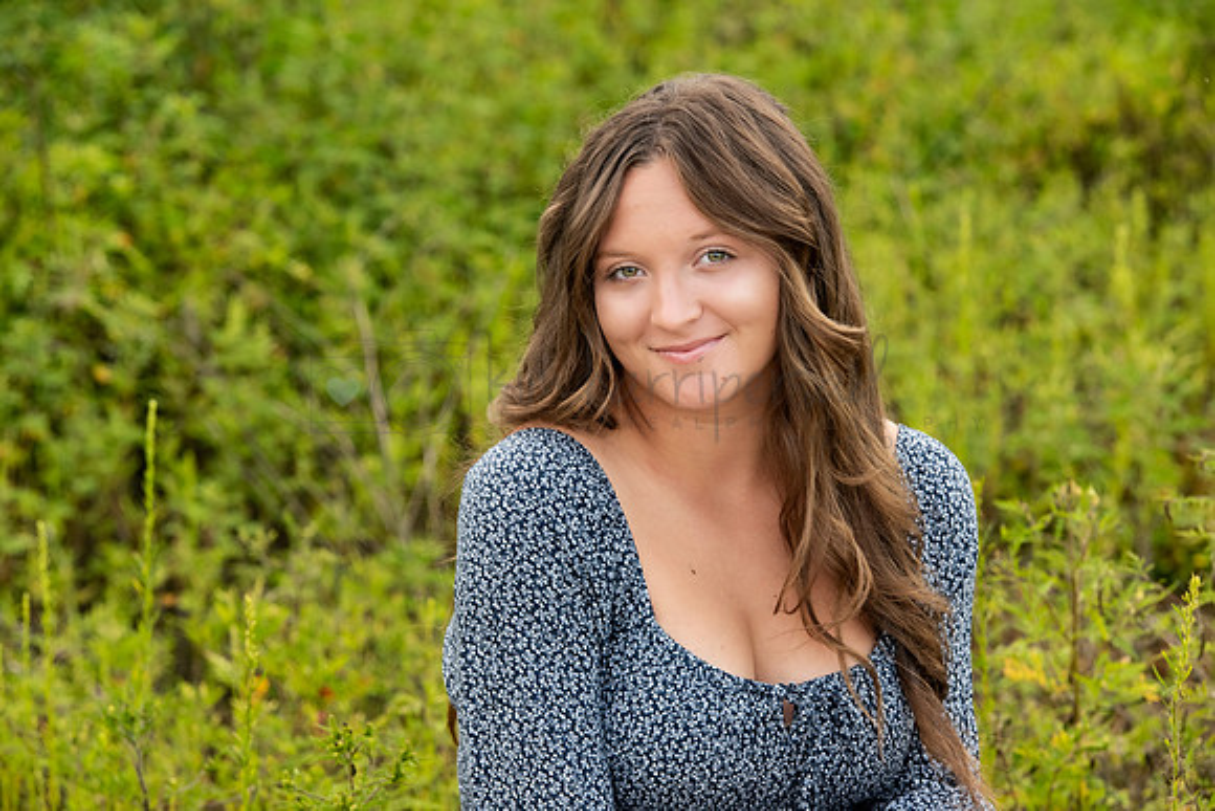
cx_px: 608
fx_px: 4388
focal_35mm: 130
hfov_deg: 15.8
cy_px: 406
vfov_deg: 10.6
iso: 800
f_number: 6.3
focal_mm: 130
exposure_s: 1/160
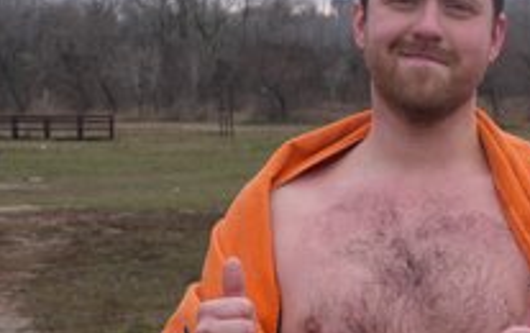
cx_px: 343
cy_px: 163
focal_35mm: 114
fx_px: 1649
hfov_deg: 18.2
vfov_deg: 11.5
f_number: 14
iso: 640
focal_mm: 58
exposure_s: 1/100
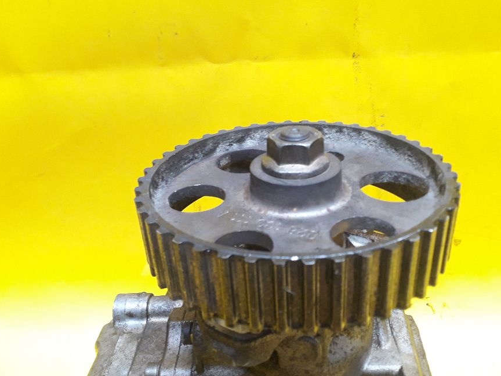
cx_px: 279
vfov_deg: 44.1
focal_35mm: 32
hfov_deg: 56.7
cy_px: 209
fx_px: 463
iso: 200
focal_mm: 3.6
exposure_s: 1/33
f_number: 1.9
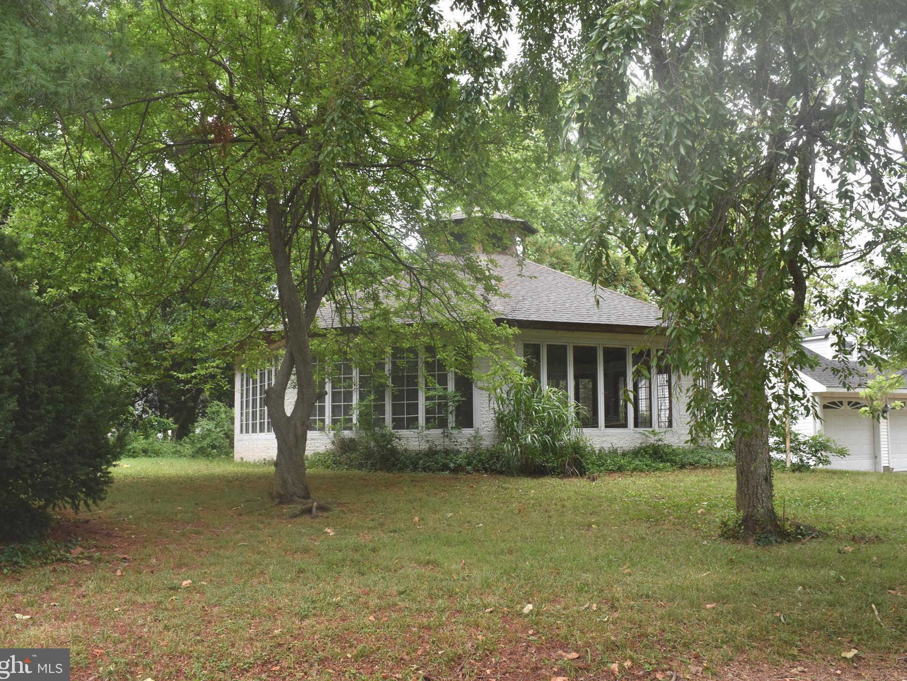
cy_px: 342
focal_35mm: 36
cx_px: 473
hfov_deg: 51.3
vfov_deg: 39.7
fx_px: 943
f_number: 6.3
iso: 400
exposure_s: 1/160
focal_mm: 22
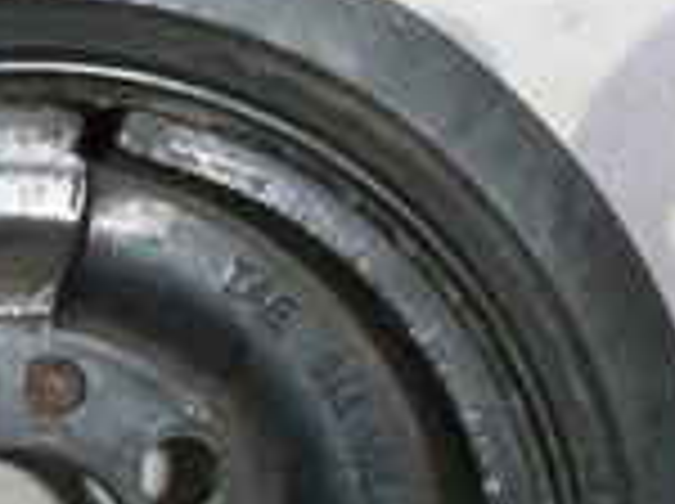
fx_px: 2083
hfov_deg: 18.0
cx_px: 14
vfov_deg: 13.5
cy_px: 544
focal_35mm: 107
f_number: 3.9
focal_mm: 4.5
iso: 400
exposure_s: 1/60
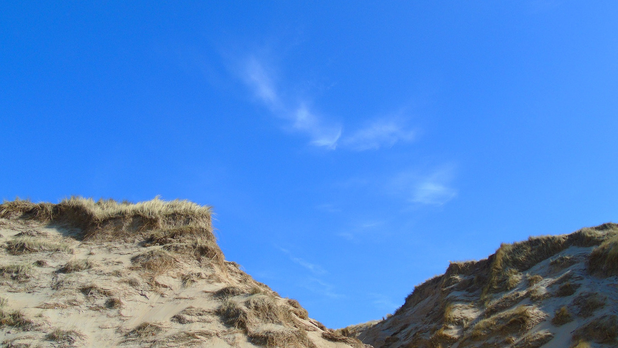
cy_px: 188
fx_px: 524
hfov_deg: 61.0
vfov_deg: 36.7
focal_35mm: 32
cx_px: 308
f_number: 3.6
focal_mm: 5.2
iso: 80
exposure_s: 1/1000
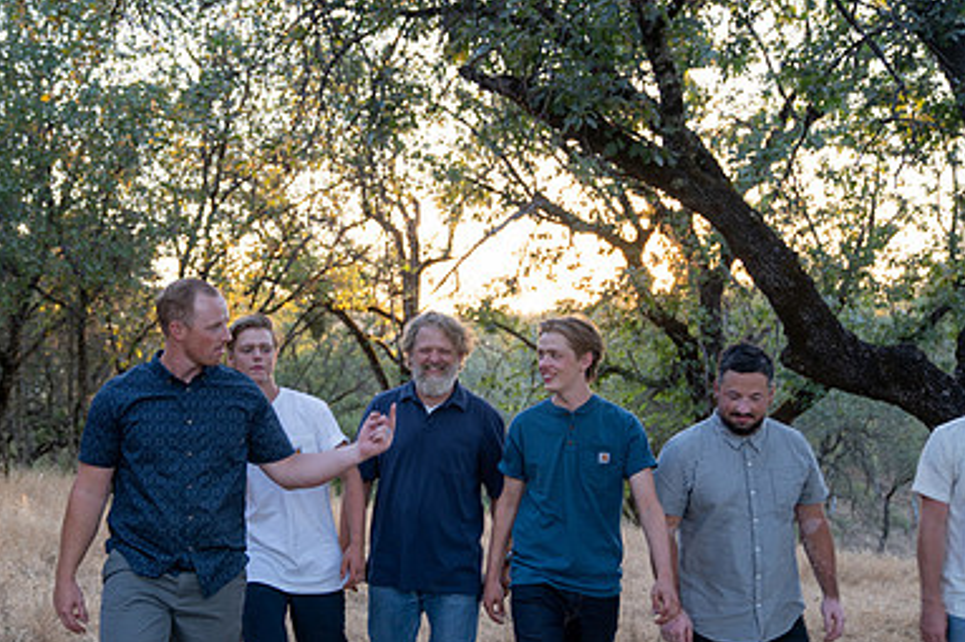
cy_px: 397
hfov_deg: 41.7
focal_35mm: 47
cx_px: 385
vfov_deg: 28.5
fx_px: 1259
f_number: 2.8
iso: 250
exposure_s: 1/100
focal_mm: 31
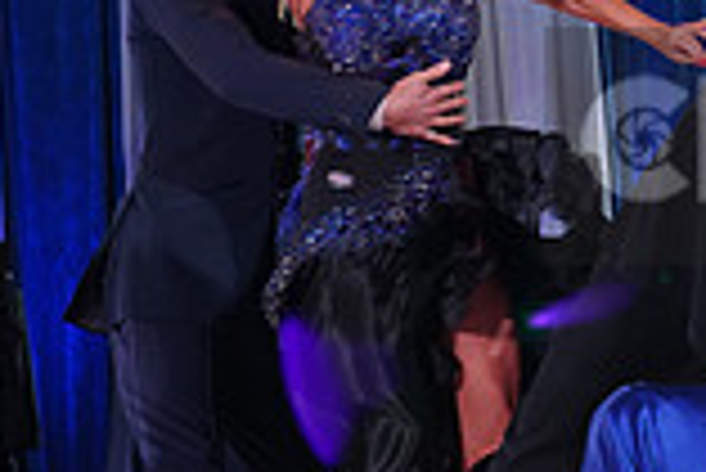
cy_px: 146
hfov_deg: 12.6
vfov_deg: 8.9
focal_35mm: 155
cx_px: 1034
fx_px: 3042
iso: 1600
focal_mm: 42
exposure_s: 1/160
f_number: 6.3
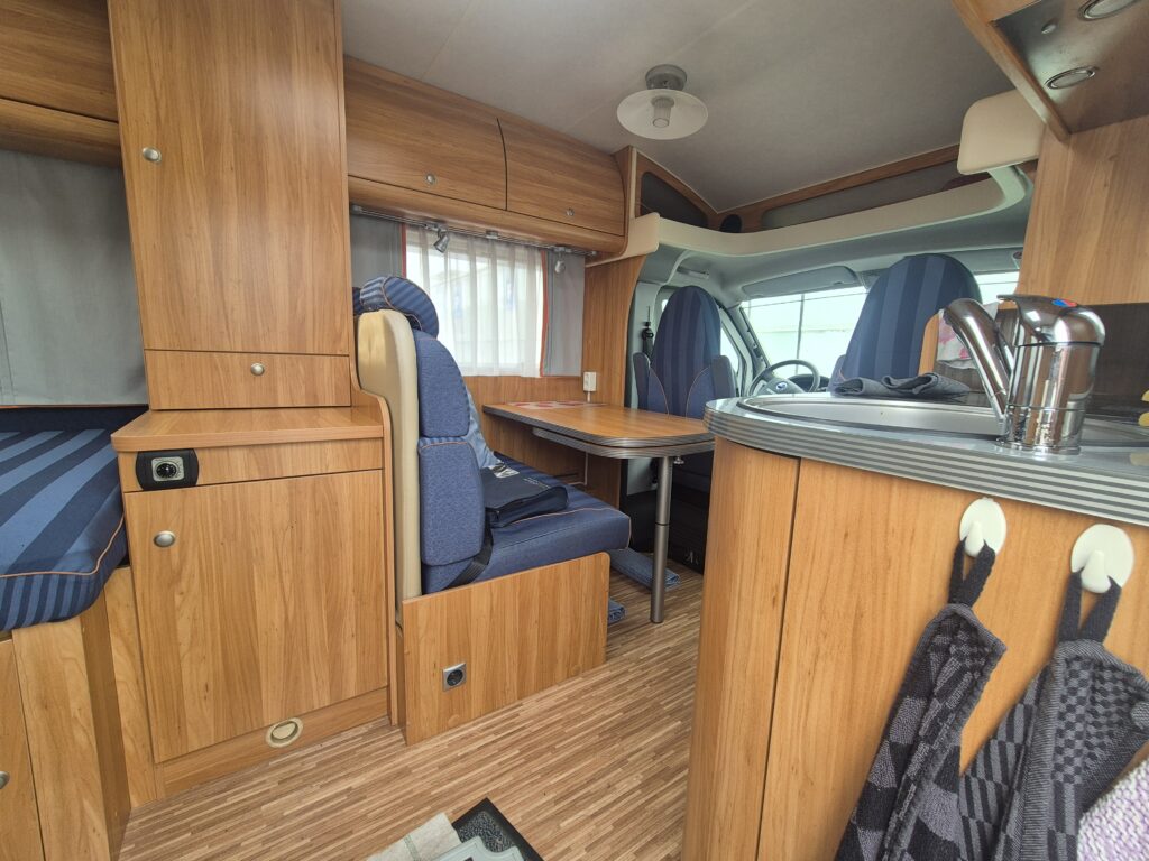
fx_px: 432
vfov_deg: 89.9
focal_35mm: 13
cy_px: 430
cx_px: 574
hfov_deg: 106.2
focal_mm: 2.2
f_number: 2.2
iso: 50
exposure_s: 1/135
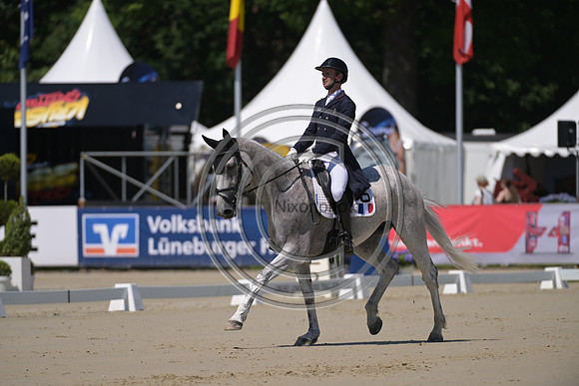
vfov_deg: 3.6
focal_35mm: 380
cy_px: 193
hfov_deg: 5.4
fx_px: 6113
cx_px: 290
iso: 125
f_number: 5
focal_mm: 380
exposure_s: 1/1250
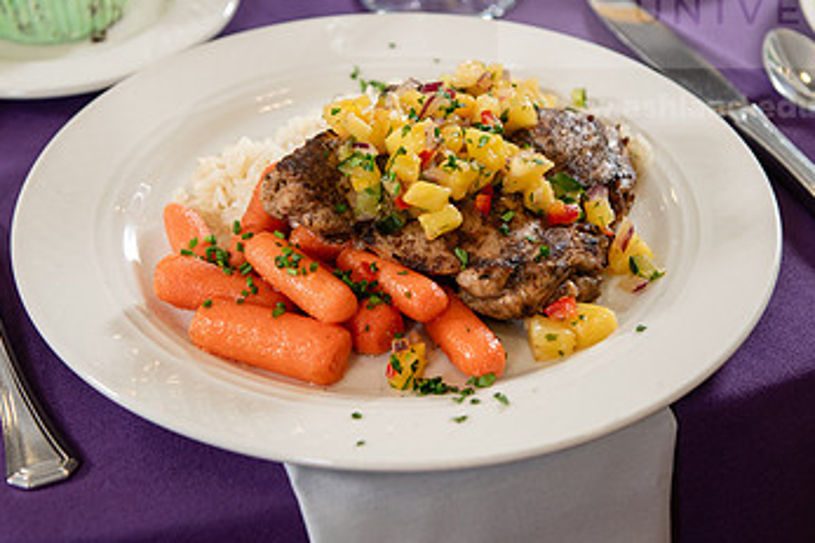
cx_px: 427
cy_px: 156
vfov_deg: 14.8
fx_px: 2082
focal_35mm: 92
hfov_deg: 22.1
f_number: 4
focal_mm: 55
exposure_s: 1/160
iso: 400
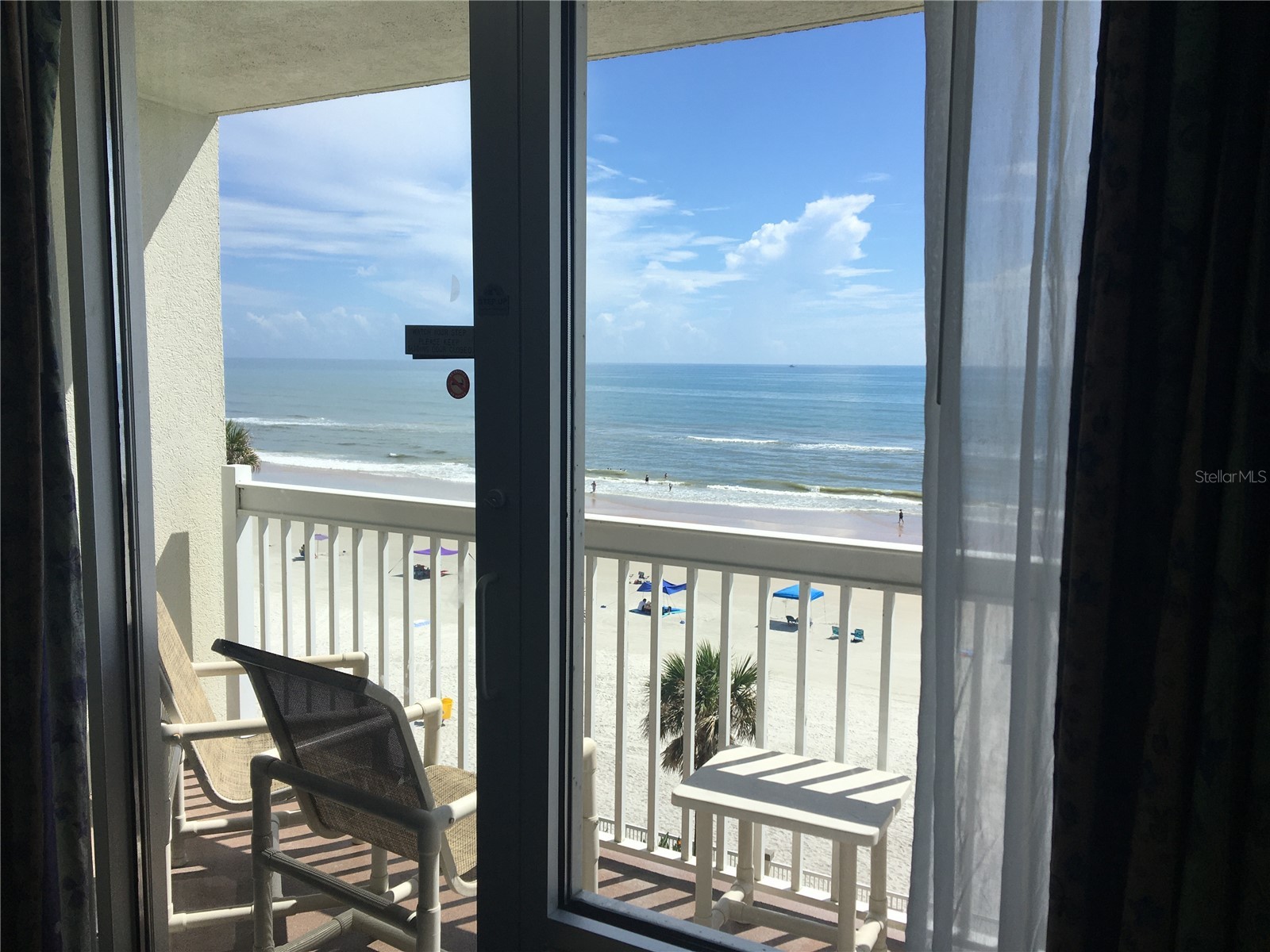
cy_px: 476
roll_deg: +0.3
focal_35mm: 29
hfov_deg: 61.7
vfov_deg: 48.2
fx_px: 1064
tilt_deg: -5.4
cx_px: 635
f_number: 2.2
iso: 25
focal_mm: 4.15
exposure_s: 1/905
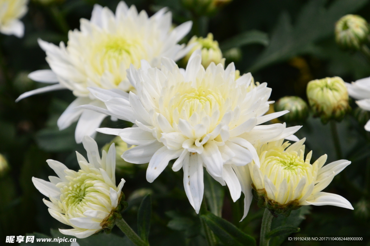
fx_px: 4621
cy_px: 123
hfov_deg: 4.6
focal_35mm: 450
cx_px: 185
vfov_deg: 3.1
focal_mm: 300
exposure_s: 1/250
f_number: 13
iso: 900
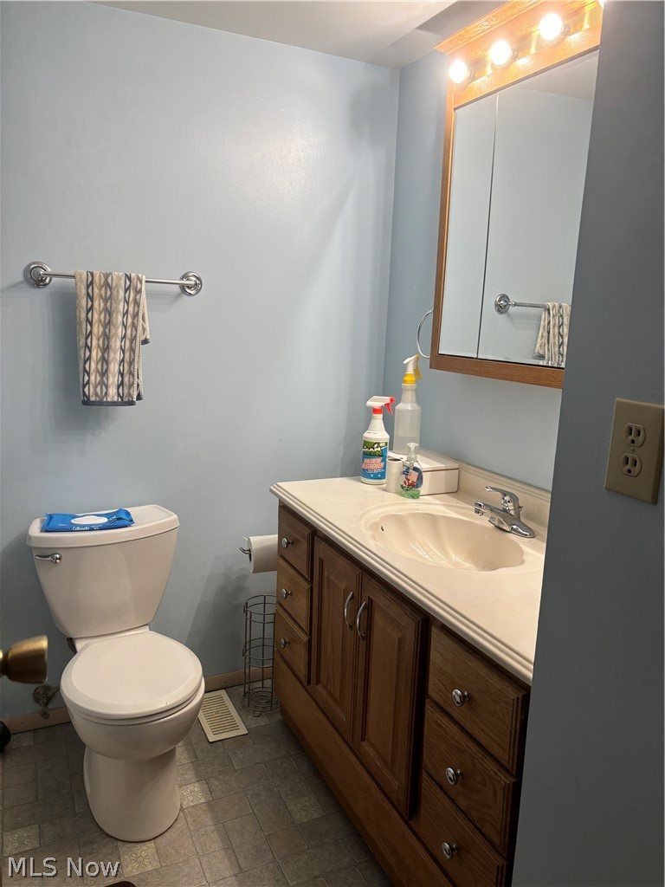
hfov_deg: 53.1
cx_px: 332
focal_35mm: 26
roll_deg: -2.6
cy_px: 444
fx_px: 666
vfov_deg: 67.3
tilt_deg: -11.4
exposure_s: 1/120
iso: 100
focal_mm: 5.96
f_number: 1.6
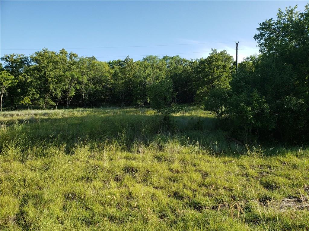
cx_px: 154
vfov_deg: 53.1
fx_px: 232
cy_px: 116
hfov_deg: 67.3
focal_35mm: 26
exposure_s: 1/579
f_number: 2.4
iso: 50
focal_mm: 4.3
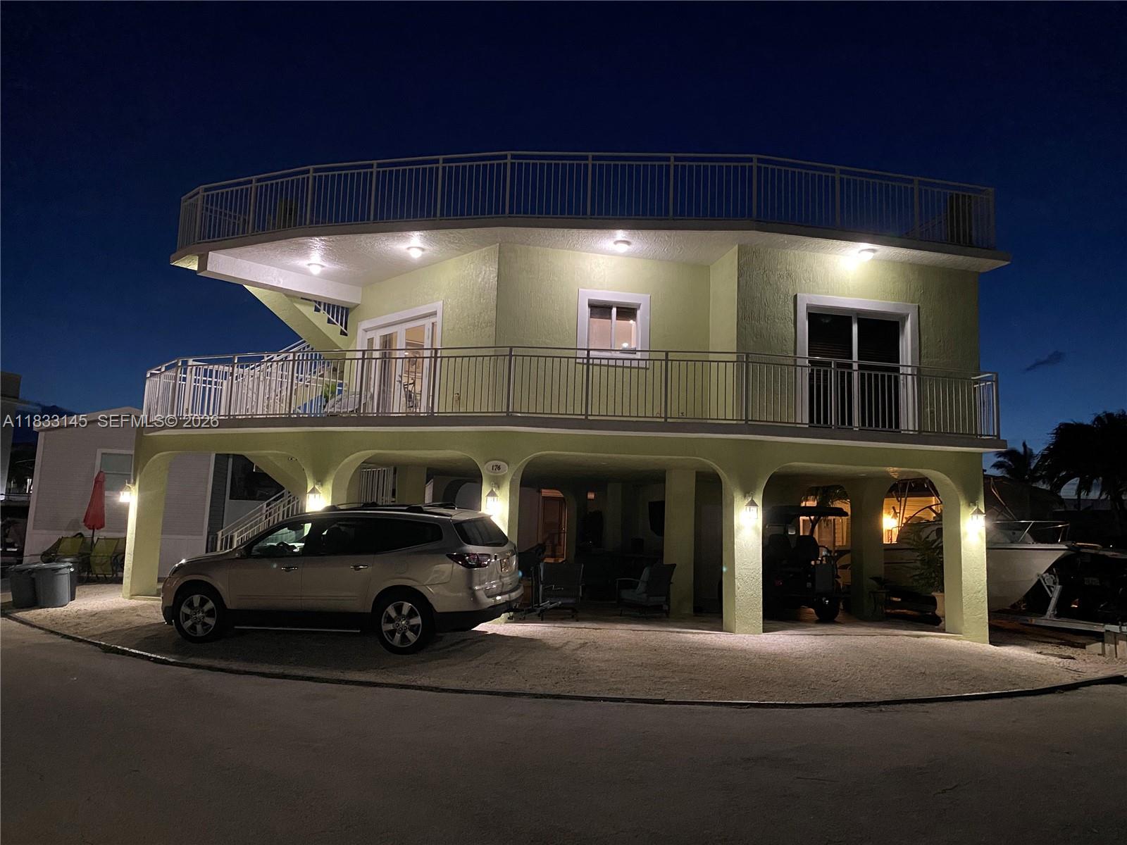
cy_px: 422
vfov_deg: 53.1
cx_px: 564
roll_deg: -2.4
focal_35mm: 26
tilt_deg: +8.8
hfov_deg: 67.3
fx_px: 846
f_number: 1.8
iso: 640
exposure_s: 1/30
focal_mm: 4.25
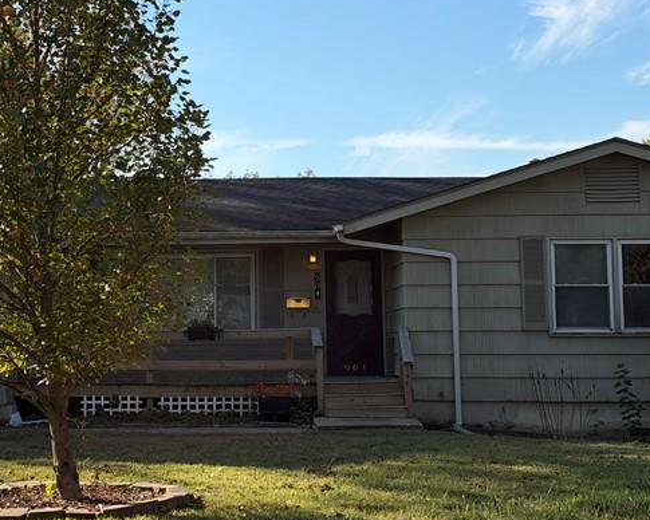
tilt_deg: +6.1
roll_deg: +0.1
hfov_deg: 27.0
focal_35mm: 70
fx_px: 1347
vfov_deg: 21.8
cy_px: 197
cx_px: 214
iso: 64
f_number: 1.8
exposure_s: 1/3096
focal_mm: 6.93
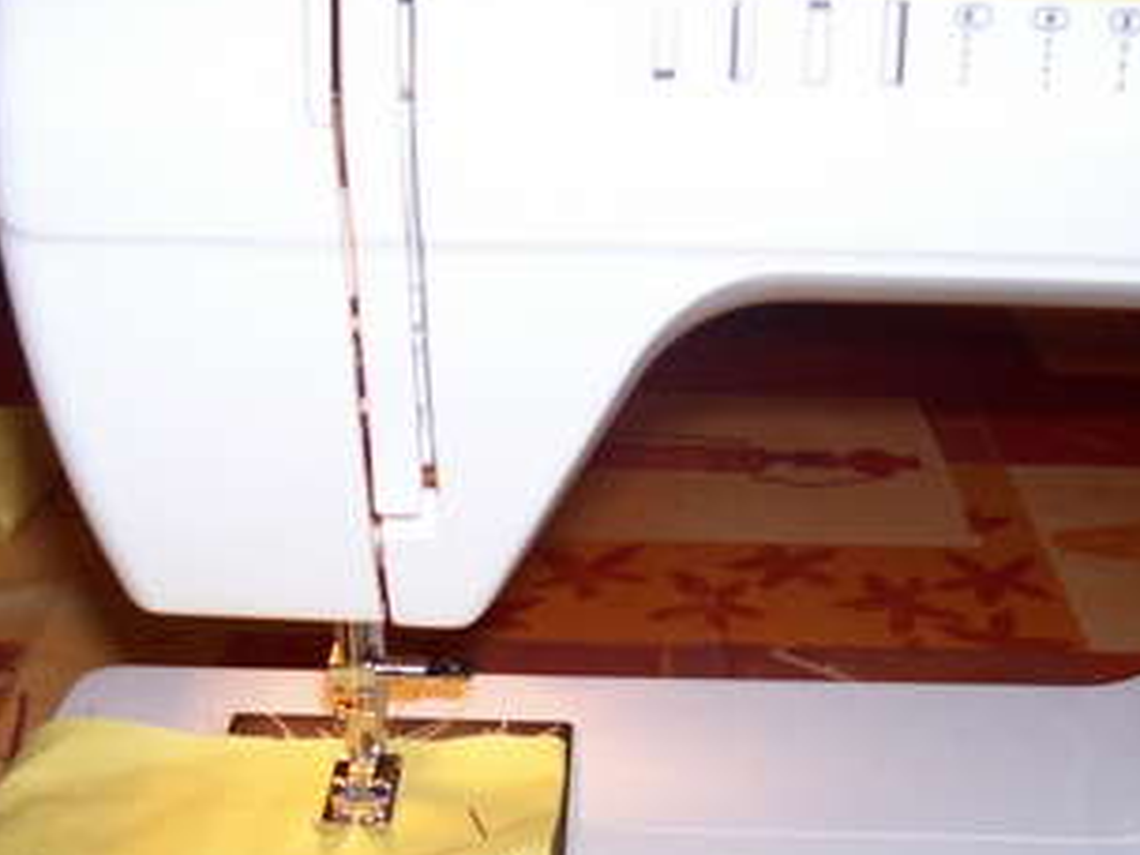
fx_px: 1844
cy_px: 621
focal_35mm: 56
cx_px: 562
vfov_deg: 25.8
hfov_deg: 34.3
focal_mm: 5.6
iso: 80
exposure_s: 1/64
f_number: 2.7
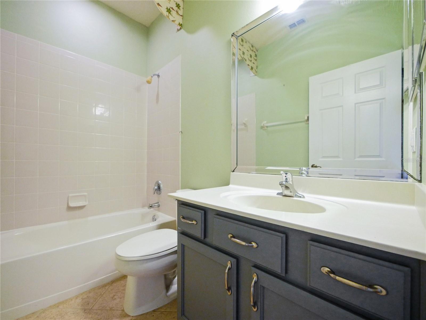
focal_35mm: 14
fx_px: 172
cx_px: 213
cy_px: 160
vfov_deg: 85.7
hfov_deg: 102.1
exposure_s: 1/50
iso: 3200
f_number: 4
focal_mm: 7
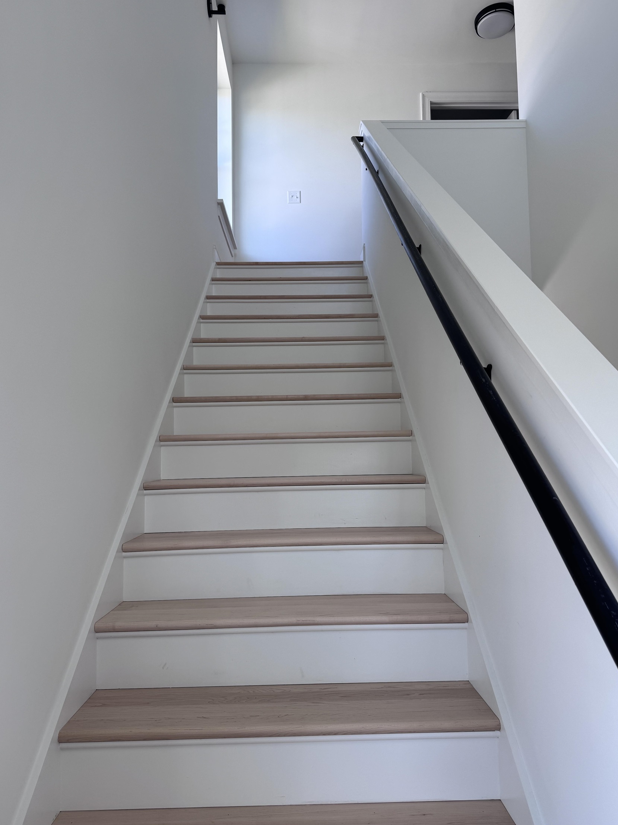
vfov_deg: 69.4
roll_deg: +1.3
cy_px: 418
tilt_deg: +5.0
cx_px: 310
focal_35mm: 25
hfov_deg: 54.9
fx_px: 595
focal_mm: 6.76
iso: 50
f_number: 1.78
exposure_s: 1/135
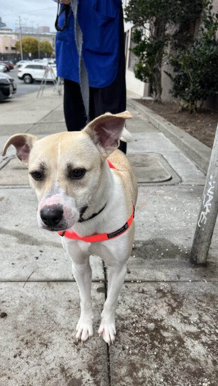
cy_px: 196
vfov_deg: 66.0
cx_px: 89
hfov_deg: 40.1
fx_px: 298
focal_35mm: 29
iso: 50
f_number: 1.5
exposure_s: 1/1009
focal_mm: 5.7
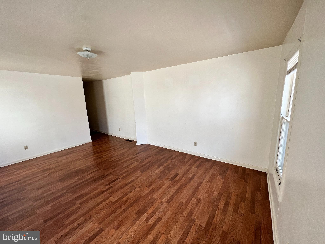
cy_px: 122
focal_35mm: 13
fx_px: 122
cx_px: 162
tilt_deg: -12.0
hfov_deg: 106.2
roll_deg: +1.9
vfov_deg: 89.9
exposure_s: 1/99
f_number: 1.8
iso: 50
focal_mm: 1.57
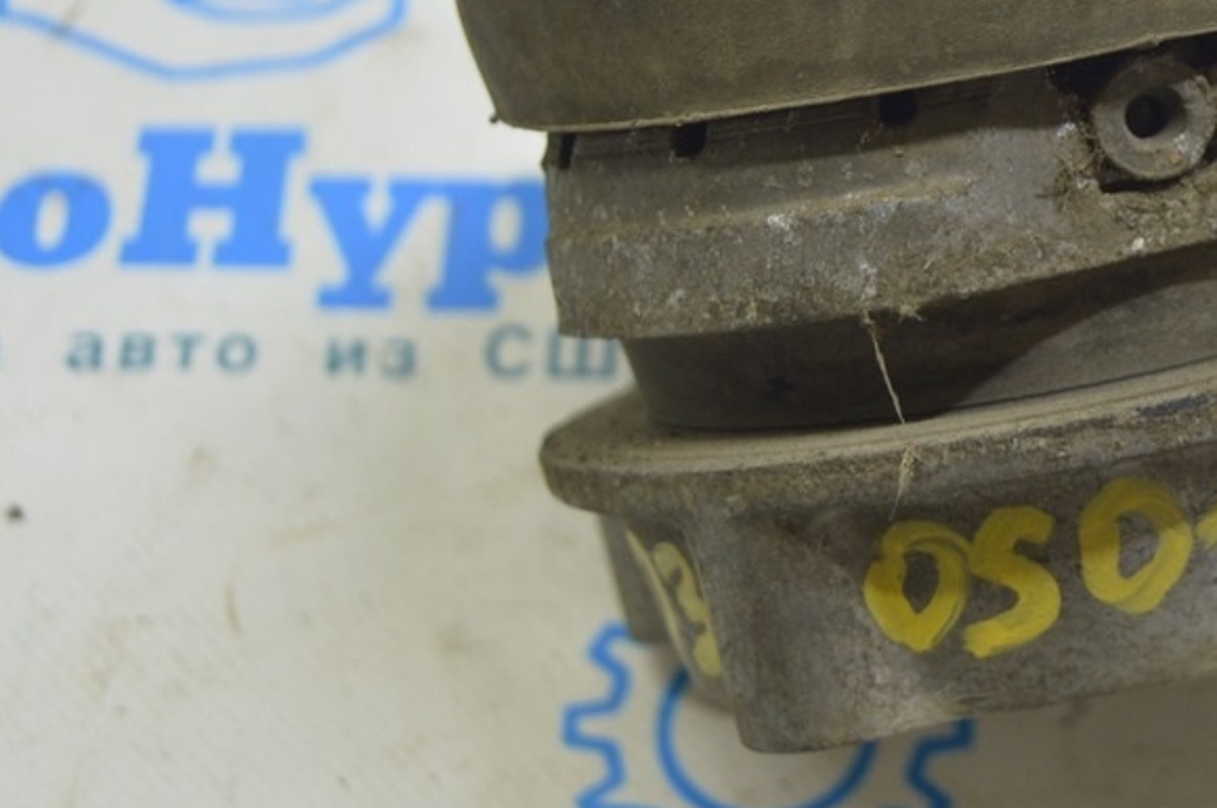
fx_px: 3578
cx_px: 988
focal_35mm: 106
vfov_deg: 12.8
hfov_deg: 19.1
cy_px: 184
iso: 400
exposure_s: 1/20
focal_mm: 40
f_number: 5.6
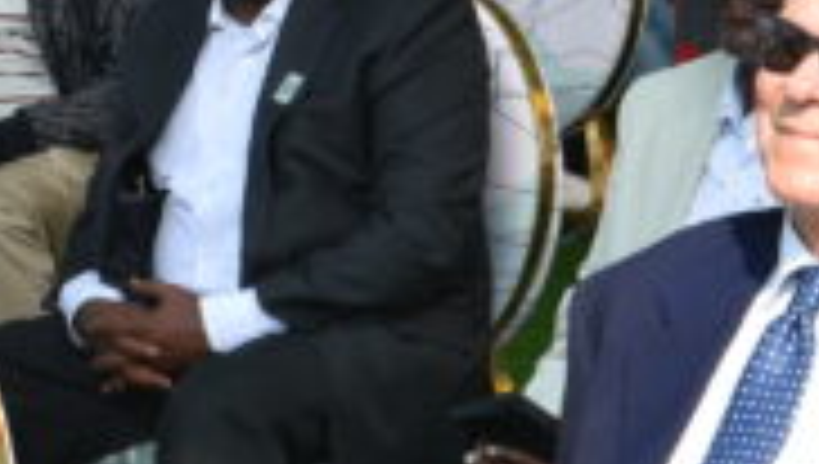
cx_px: 1071
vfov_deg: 3.5
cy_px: 20
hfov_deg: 6.1
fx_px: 7677
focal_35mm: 353
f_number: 10
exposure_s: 1/125
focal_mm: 40
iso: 100
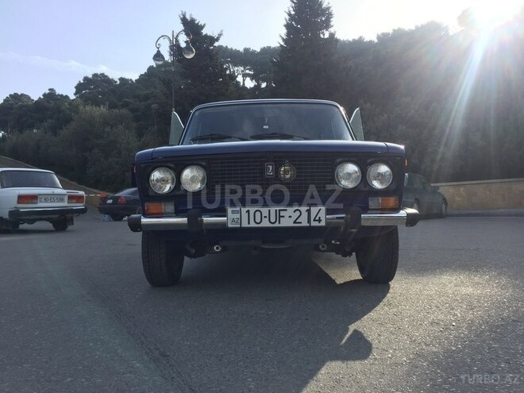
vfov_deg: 48.2
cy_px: 196
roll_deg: +1.0
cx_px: 262
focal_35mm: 29
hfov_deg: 61.7
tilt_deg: +2.0
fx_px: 439
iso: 32
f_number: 2.2
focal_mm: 4.15
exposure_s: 1/1163
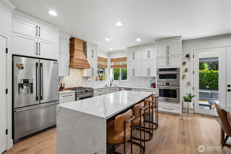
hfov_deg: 96.7
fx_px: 103
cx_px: 116
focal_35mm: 16
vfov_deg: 73.7
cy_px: 77
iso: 400
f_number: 8
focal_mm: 16
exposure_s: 1/25
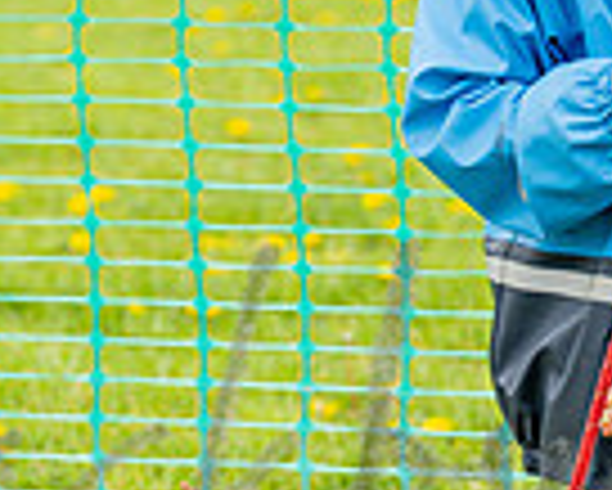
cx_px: 80
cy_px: 297
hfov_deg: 4.9
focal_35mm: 397
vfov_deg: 3.9
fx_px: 7196
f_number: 4
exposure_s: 1/1600
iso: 400
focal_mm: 85
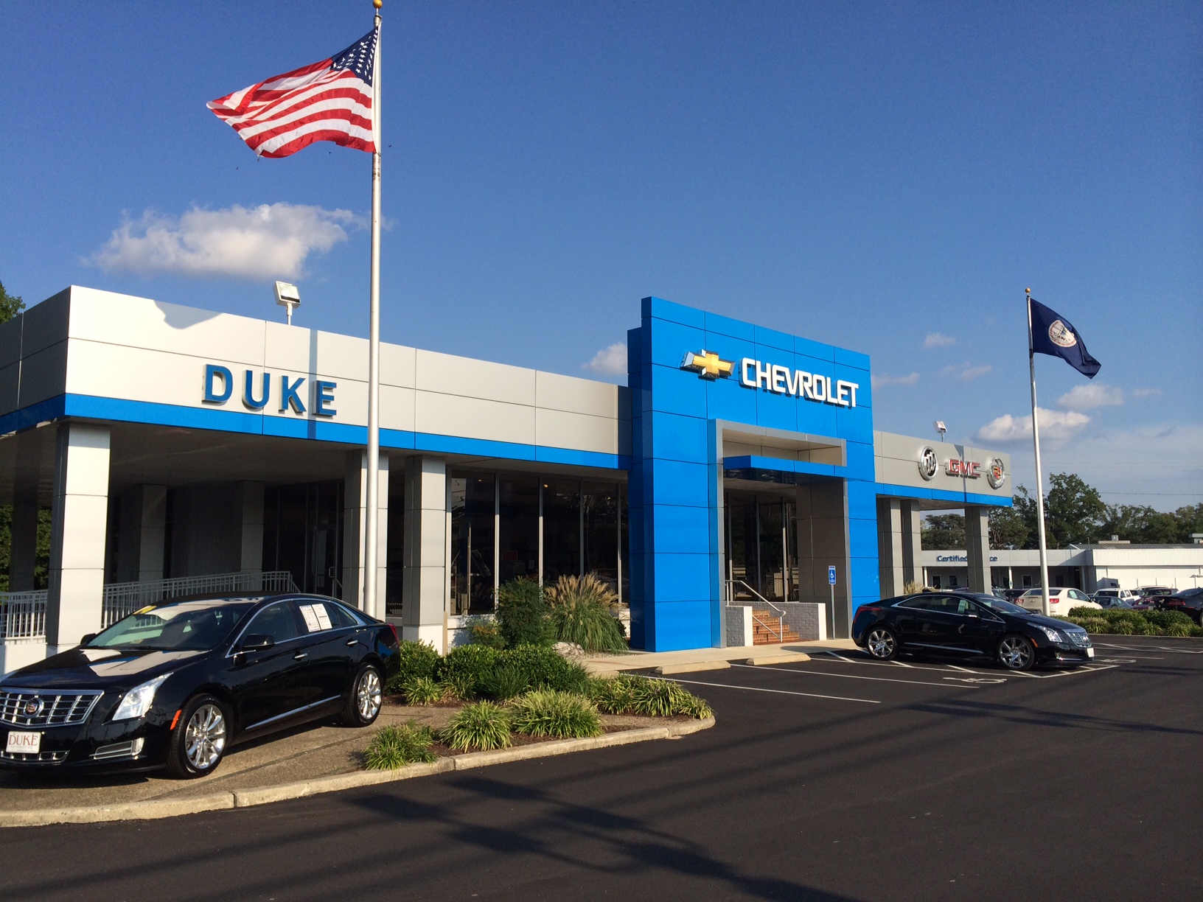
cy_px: 451
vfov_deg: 46.8
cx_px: 602
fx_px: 1043
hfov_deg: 60.0
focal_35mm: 30
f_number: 2.2
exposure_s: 1/2933
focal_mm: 4.12
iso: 32
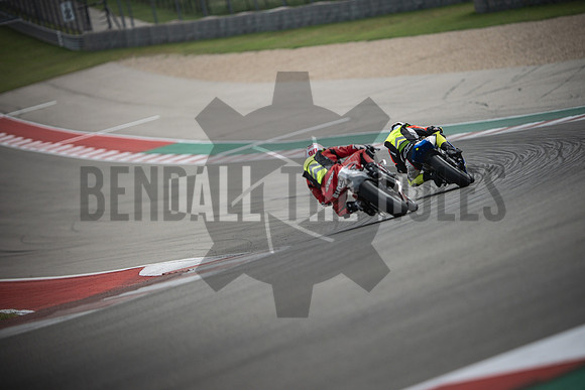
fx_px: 4876
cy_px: 195
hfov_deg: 6.9
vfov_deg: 4.6
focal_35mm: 300
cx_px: 292
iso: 400
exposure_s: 1/4000
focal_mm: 200
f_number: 2
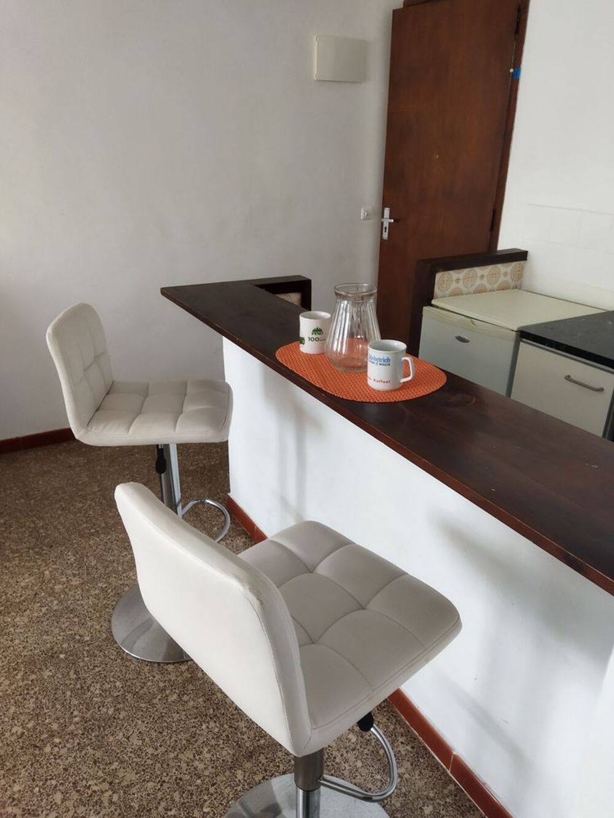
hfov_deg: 51.4
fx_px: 638
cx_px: 307
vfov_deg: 65.3
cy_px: 409
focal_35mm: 27
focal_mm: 4.71
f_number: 1.79
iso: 363
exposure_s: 1/50
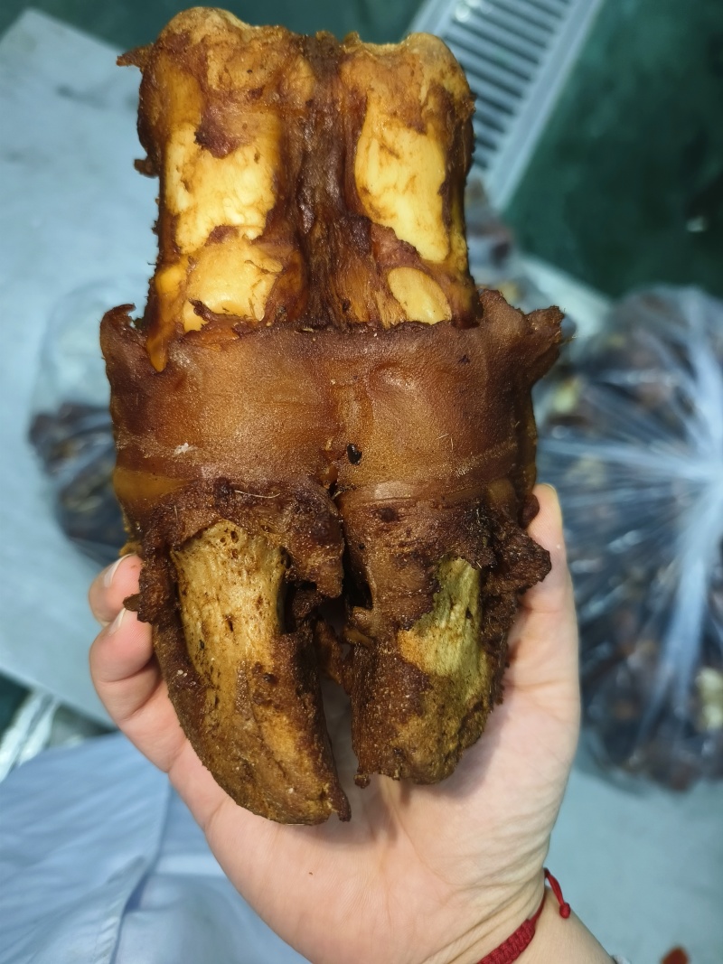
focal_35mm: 23
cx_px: 362
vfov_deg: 73.9
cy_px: 482
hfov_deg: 58.9
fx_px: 641
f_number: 1.75
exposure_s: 1/100
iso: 558
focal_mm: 5.5
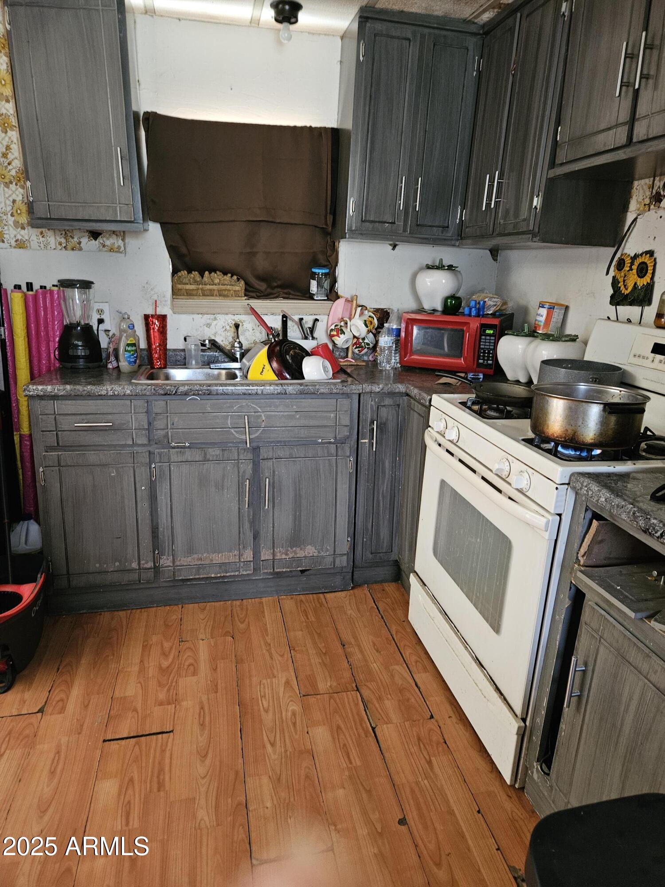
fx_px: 589
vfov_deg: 73.9
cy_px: 444
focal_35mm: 23
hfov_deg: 58.9
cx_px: 332
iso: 500
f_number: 1.8
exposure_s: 1/24
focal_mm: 5.4
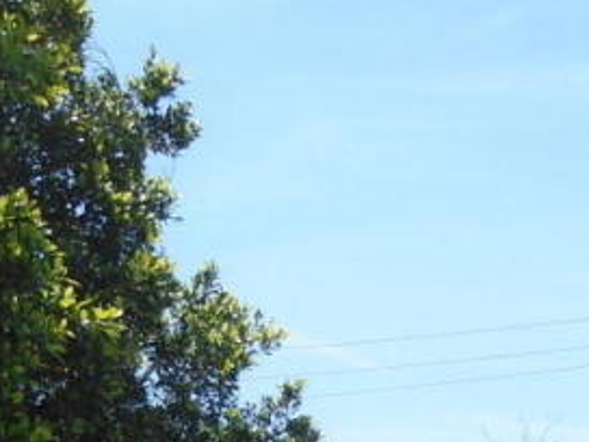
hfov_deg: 19.9
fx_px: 1667
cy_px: 696
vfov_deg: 14.0
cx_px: 446
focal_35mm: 98
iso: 100
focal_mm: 4.6
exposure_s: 1/200
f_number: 8
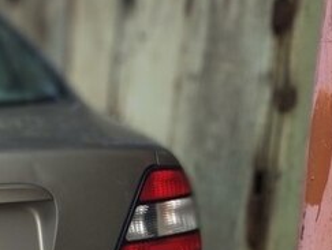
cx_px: -75
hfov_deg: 13.6
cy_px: 322
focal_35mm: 141
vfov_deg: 10.3
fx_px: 1354
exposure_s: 1/164
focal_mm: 5.99
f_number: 2.6
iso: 100
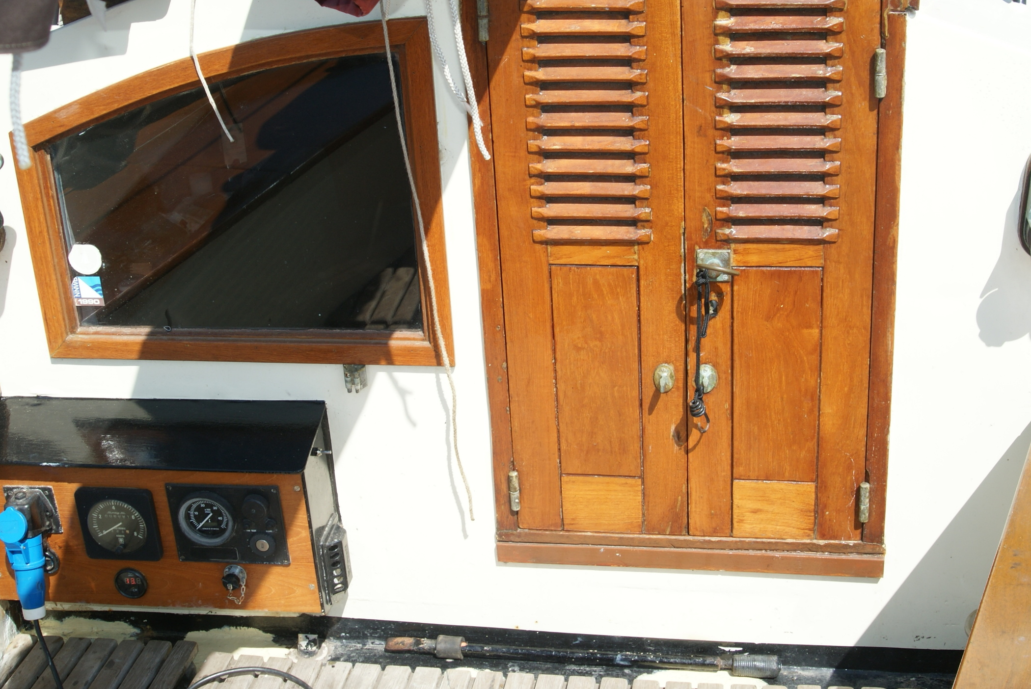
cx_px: 461
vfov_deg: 27.0
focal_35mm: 50
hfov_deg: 39.5
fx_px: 1433
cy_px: 358
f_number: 9
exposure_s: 1/160
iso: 100
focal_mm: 28
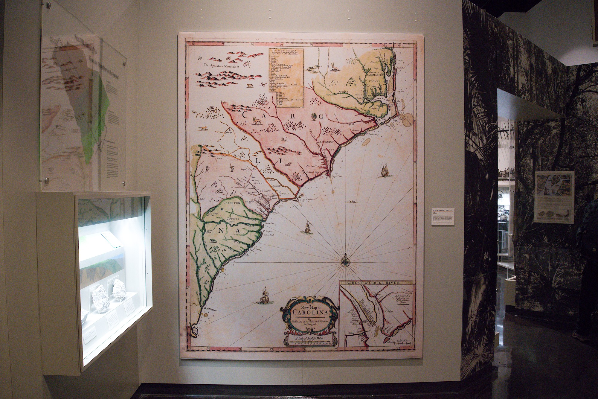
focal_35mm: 30
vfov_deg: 43.6
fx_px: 498
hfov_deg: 61.9
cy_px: 200
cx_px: 299
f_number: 8
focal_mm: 30
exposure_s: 1/80
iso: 10000
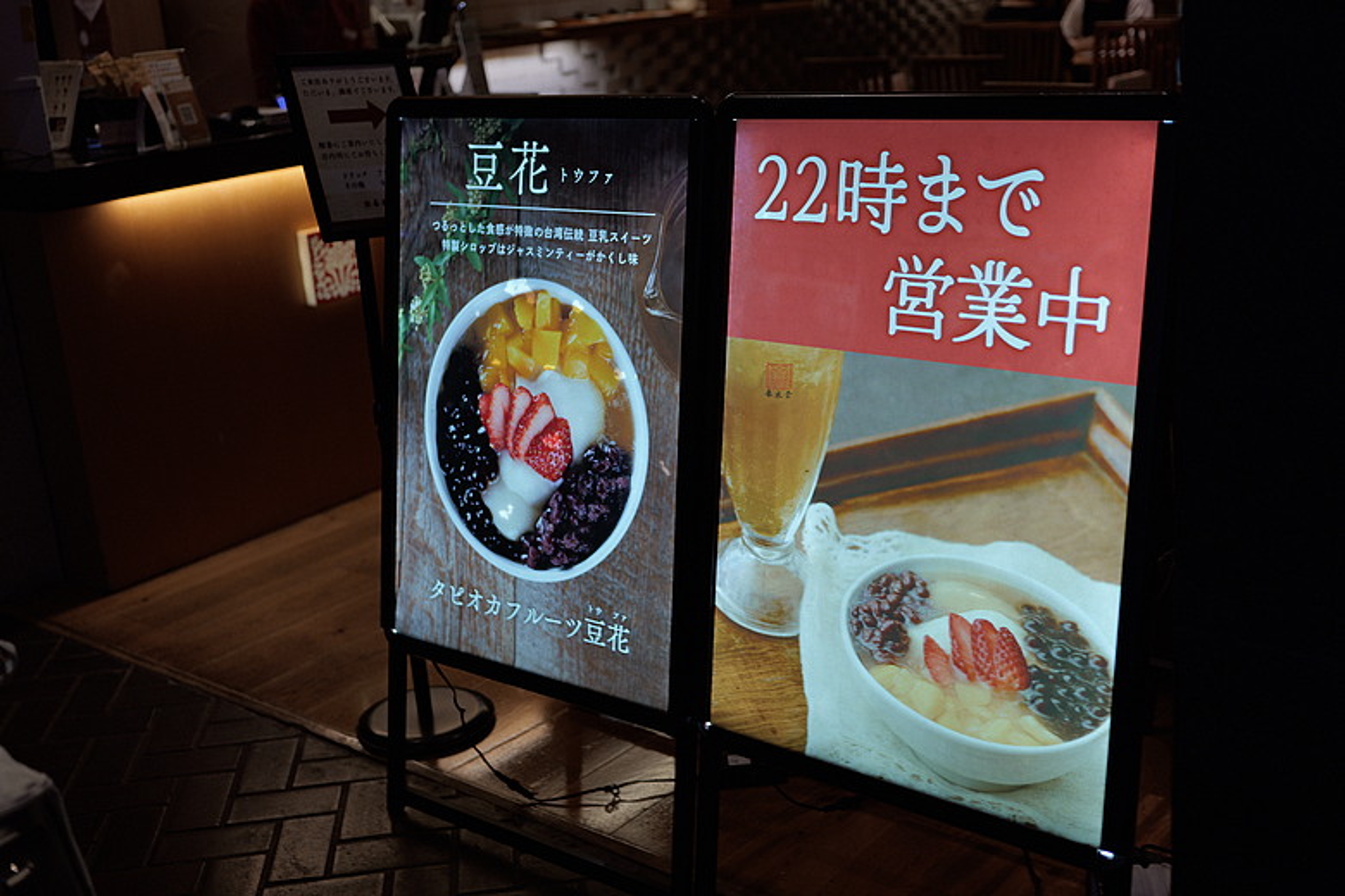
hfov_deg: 48.5
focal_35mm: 40
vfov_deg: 33.4
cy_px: 448
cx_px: 672
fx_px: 1494
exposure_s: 1/125
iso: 200
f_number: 2.8
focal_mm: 40
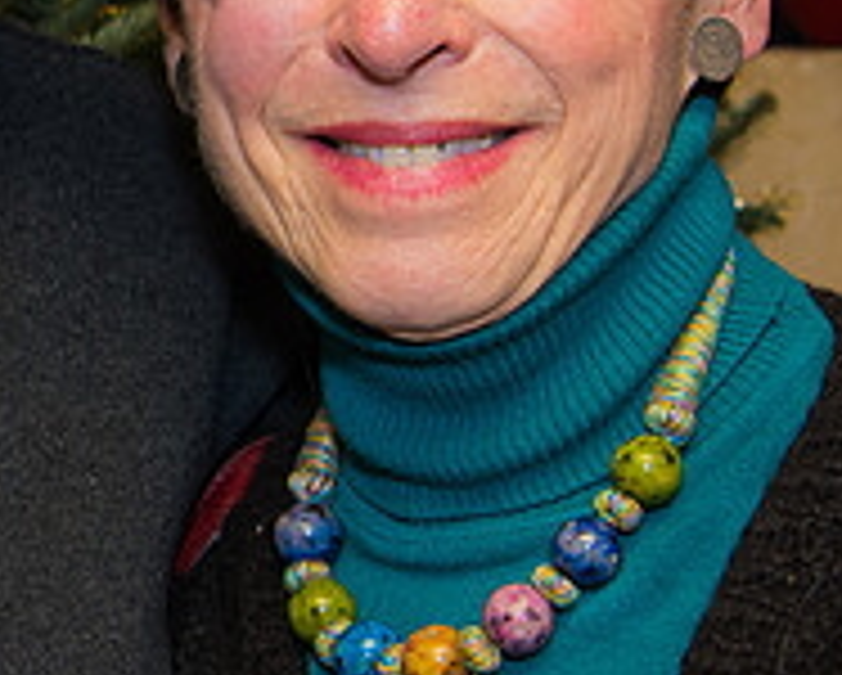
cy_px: 219
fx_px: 4316
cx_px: -310
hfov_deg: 10.8
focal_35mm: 173
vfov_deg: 8.9
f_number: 5
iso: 500
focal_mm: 30
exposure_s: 1/60
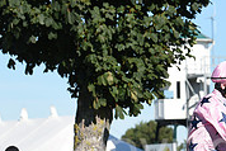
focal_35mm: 326
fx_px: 2048
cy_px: 232
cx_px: 213
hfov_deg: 6.3
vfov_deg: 4.2
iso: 400
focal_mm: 100
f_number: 5.6
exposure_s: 1/2000
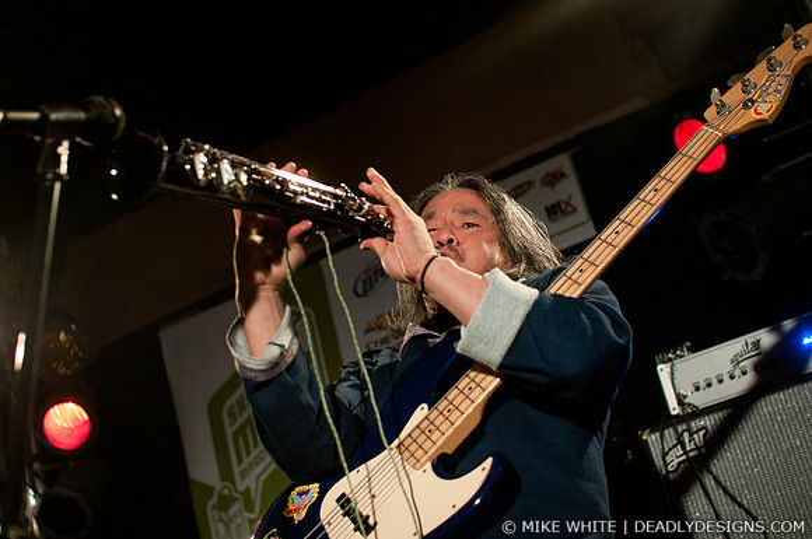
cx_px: 406
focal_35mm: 45
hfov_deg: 43.7
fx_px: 1014
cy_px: 270
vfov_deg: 29.8
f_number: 2.8
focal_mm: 30
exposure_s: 1/100
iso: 1000
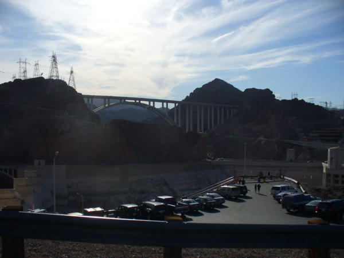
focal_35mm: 37
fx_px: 368
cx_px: 172
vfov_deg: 38.7
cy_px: 129
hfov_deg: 50.1
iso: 80
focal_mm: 6.1
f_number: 5.6
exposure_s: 1/1300
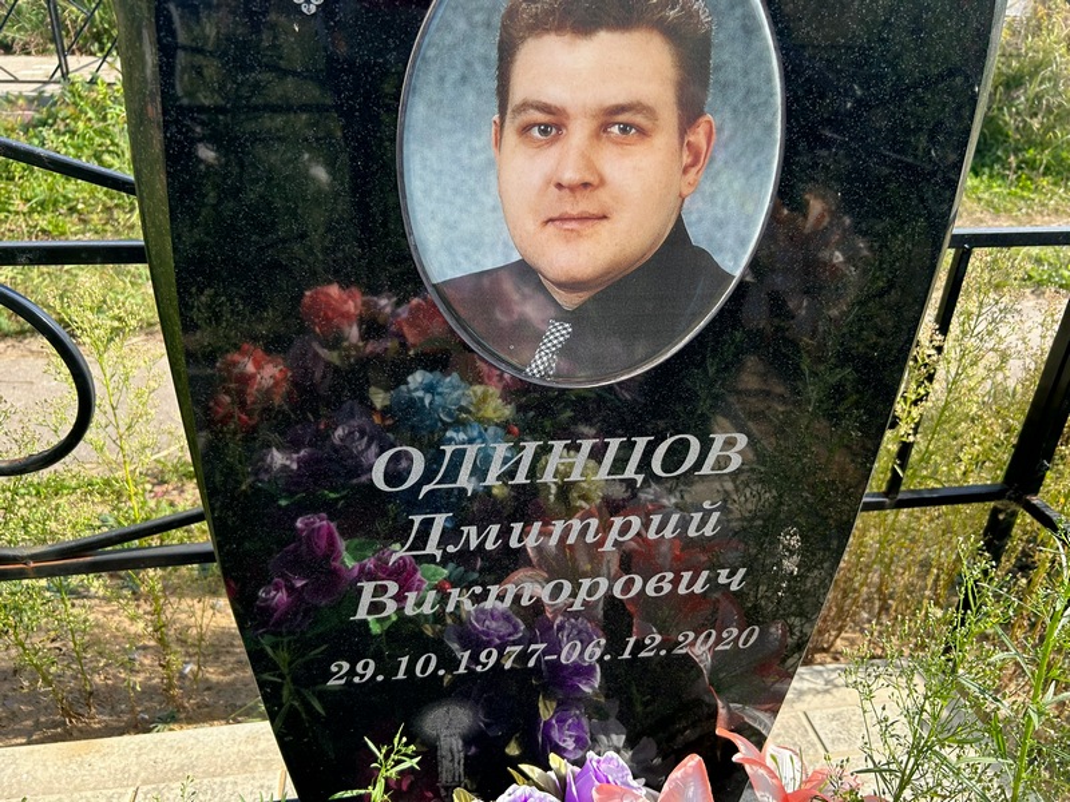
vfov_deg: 53.1
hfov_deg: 67.3
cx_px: 535
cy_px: 401
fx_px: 804
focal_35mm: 26
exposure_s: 1/1431
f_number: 1.5
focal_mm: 5.7
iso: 50
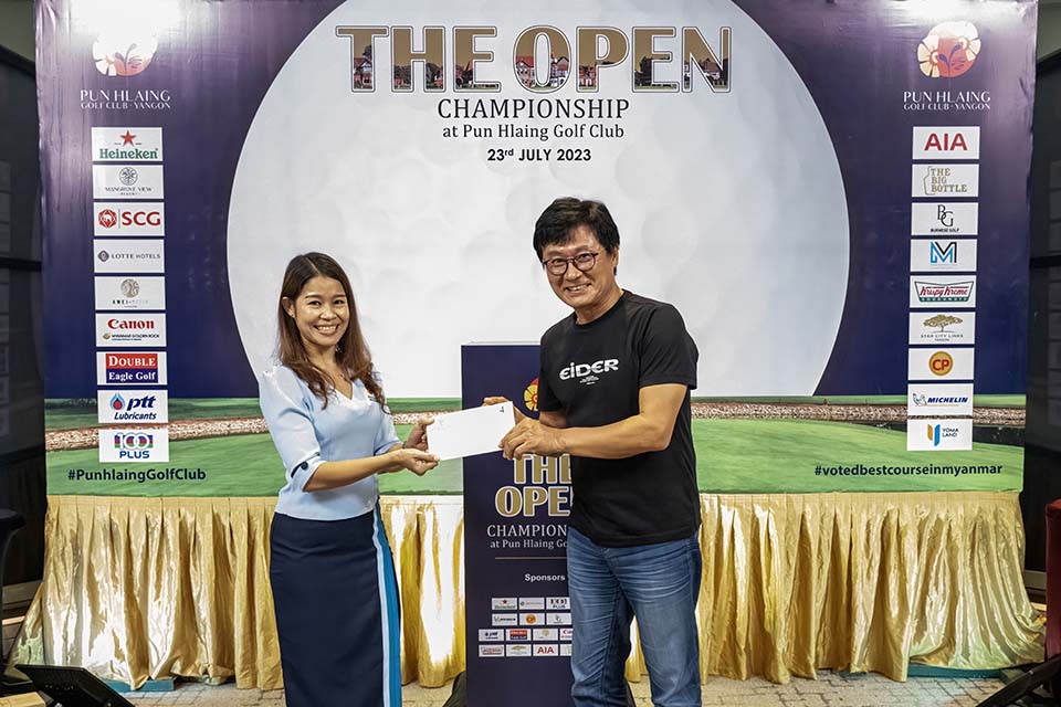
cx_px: 530
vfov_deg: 47.2
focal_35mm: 28
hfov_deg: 66.4
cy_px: 354
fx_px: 810
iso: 25600
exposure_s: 1/200
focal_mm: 27.5
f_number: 6.3
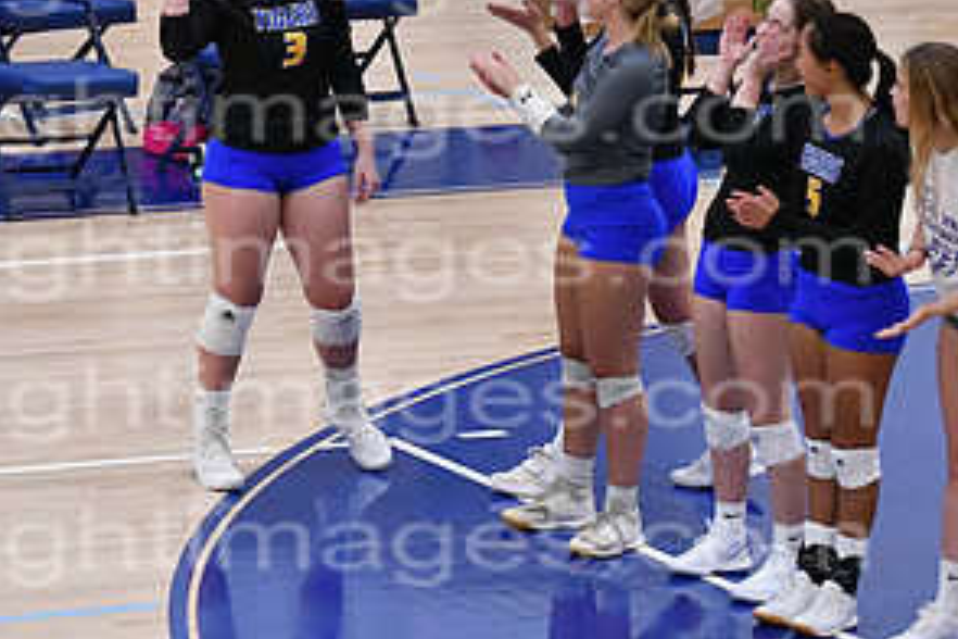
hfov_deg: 6.3
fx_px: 8675
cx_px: 134
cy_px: 47
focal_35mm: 326
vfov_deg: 4.2
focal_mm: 110
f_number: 3.2
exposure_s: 1/1250
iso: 6400
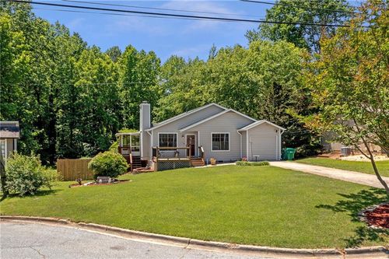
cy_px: 130
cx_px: 194
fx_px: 302
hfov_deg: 65.5
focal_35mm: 28
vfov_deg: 46.4
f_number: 5.6
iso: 100
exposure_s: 1/320
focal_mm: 10.26
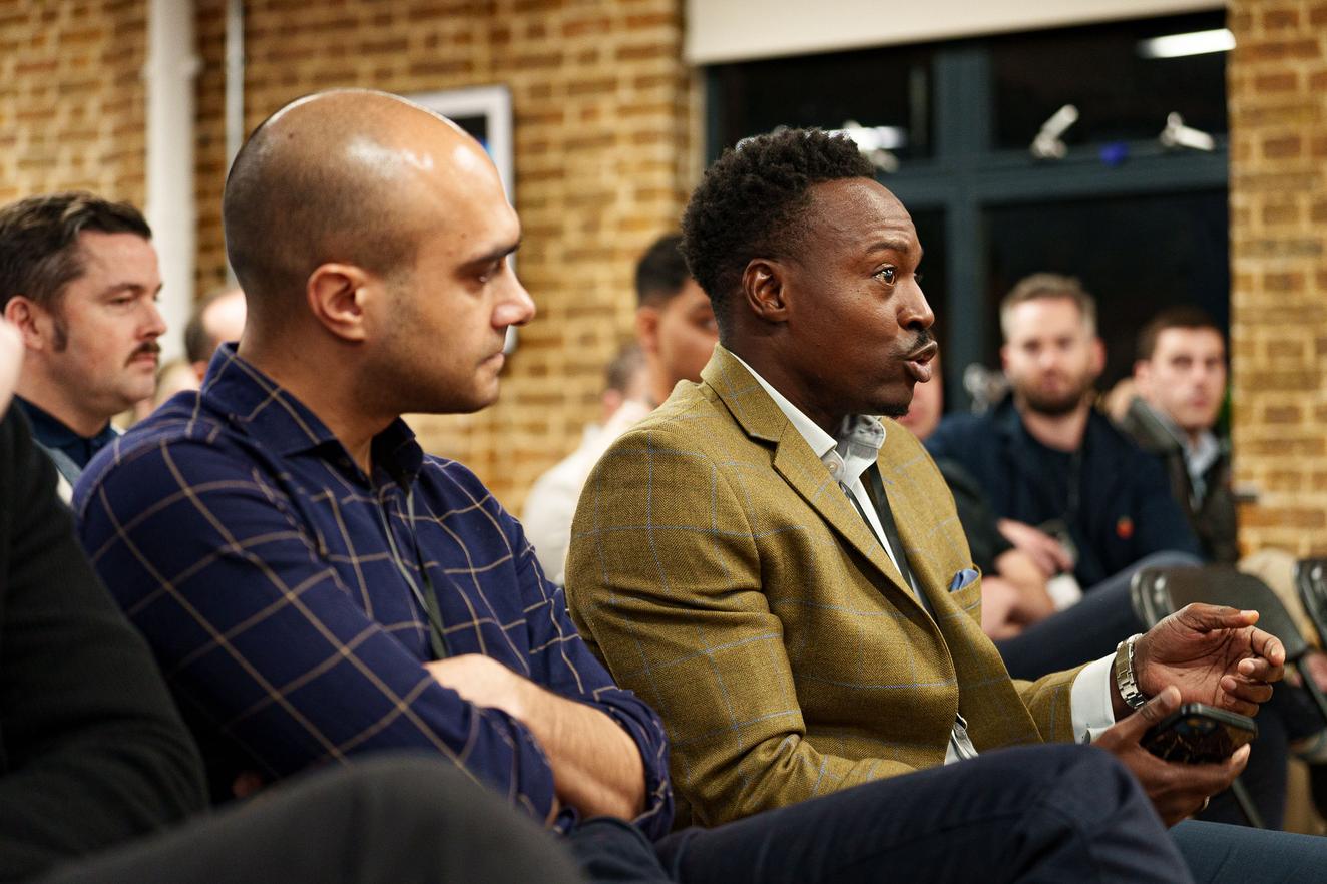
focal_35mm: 74
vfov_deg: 18.5
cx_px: 679
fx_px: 2716
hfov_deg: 27.5
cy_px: 420
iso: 2500
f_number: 2.8
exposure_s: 1/160
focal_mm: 70
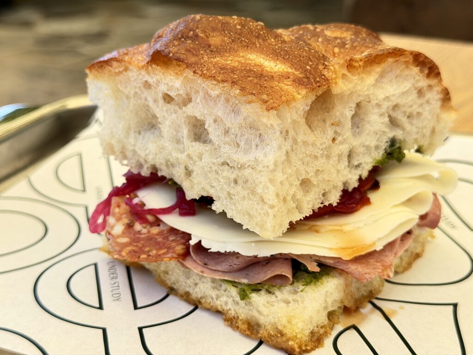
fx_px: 656
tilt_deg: -21.5
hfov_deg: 39.7
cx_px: 236
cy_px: 178
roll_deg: +0.4
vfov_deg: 30.3
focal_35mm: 48
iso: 80
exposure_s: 1/370
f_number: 1.78
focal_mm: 6.76
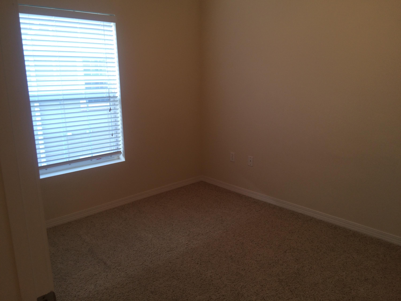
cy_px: 150
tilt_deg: -14.6
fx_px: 336
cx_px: 200
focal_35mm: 29
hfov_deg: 61.7
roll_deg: +1.3
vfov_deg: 48.2
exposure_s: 1/60
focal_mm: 4.15
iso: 40
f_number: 2.2
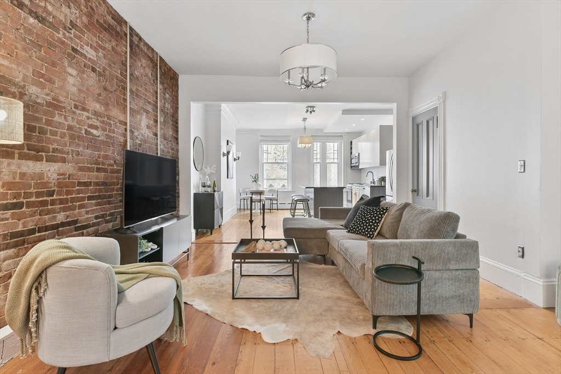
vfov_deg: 70.5
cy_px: 187
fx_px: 265
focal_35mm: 17
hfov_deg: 93.3
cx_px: 280
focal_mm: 17
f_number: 9
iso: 640
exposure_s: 1/6
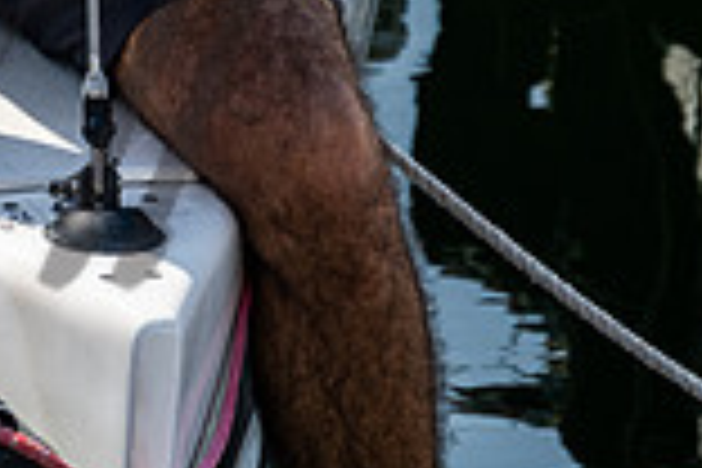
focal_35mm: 558
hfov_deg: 3.7
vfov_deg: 2.5
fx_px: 10880
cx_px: -158
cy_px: -335
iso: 125
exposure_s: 1/500
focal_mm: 150
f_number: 6.3
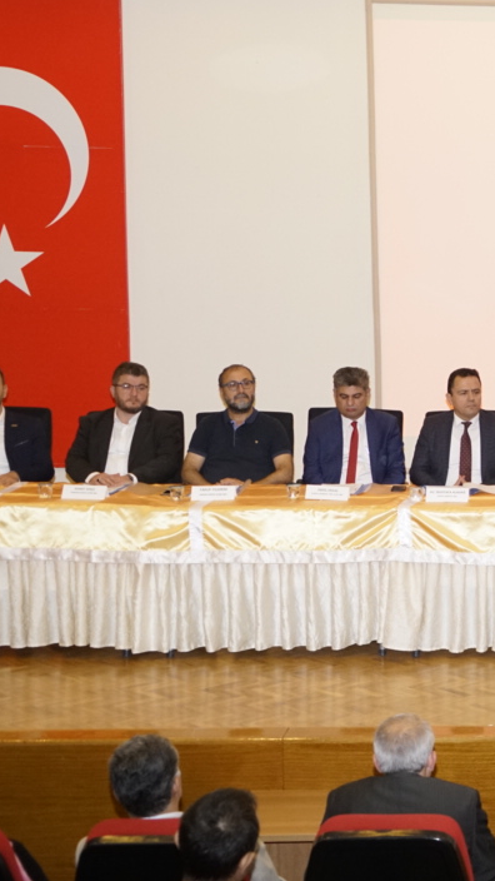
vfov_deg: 27.5
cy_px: 419
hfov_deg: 14.3
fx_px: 1797
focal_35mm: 77
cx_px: 805
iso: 2000
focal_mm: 32
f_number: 4
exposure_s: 1/60
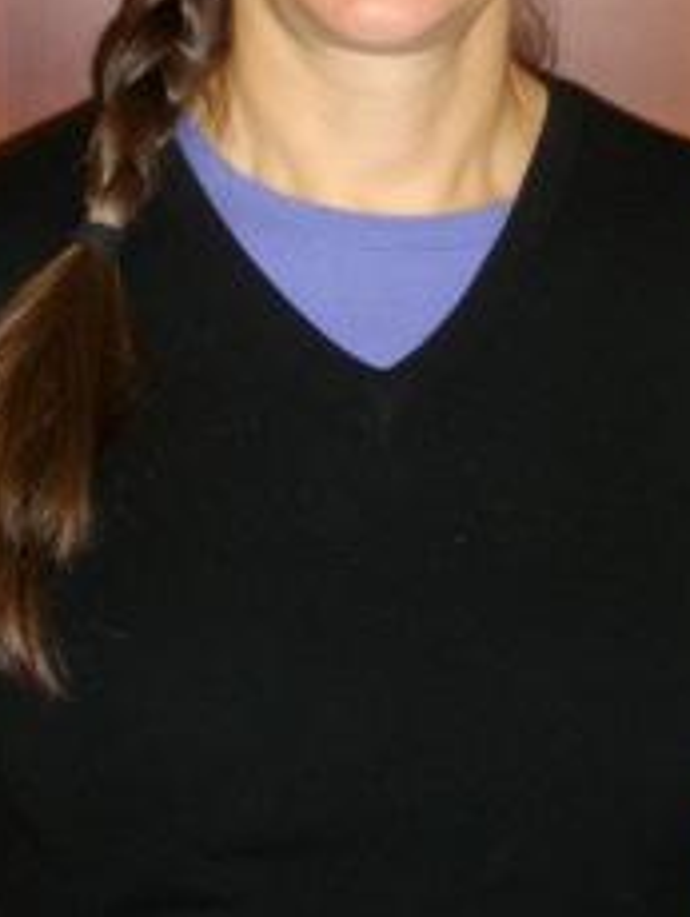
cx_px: 391
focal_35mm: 105
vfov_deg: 18.4
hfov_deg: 14.1
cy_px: 96
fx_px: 2785
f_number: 3.4
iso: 200
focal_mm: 9
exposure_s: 1/60
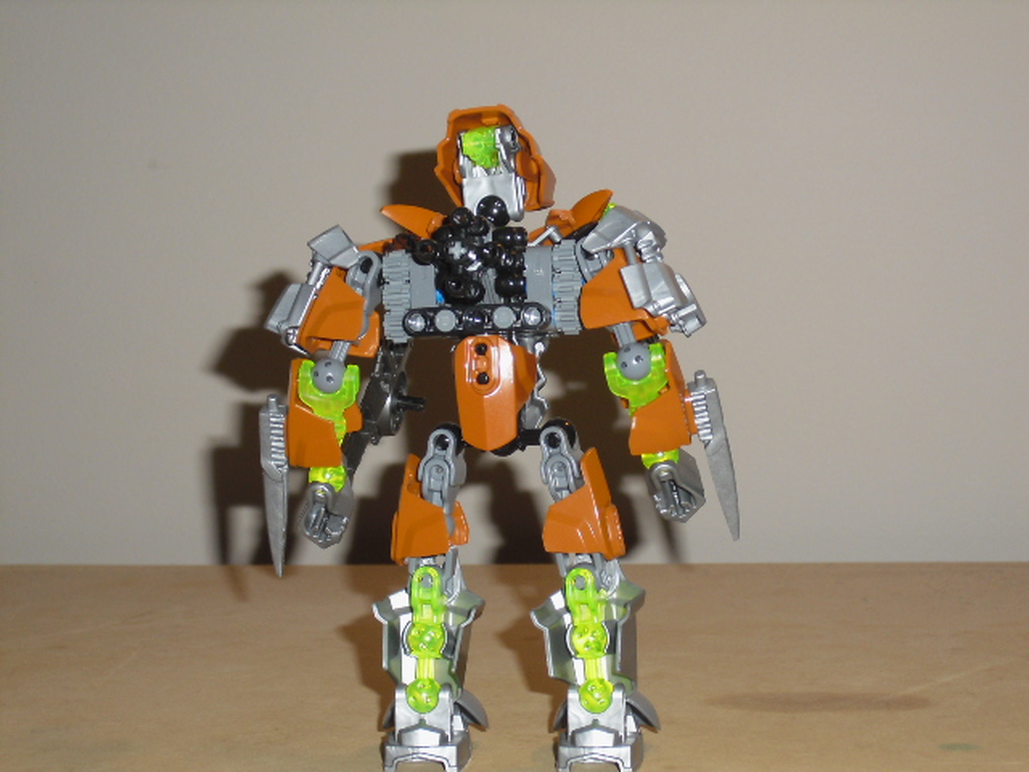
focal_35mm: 73
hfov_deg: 26.7
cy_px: 386
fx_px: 2170
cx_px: 514
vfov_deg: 20.2
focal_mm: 13.1
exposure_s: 1/60
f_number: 4.6
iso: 200
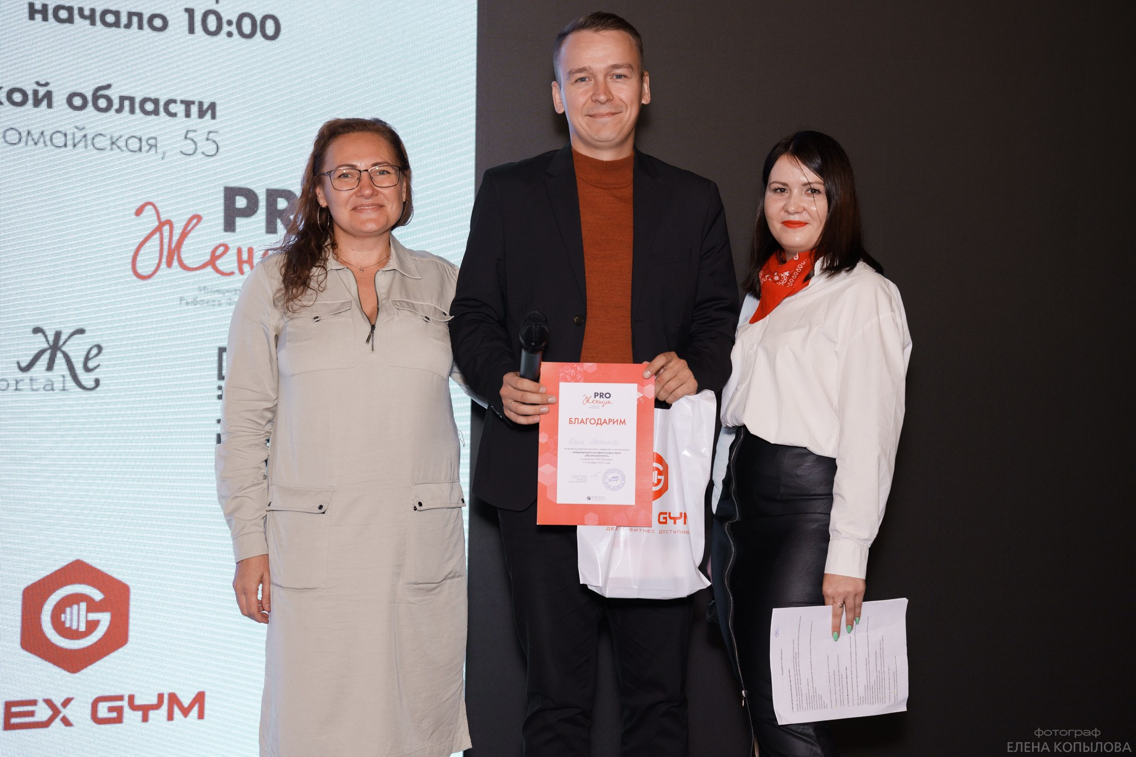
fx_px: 1920
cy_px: 384
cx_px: 568
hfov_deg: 33.0
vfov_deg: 22.3
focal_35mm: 61
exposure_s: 1/250
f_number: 4
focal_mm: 60
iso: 800
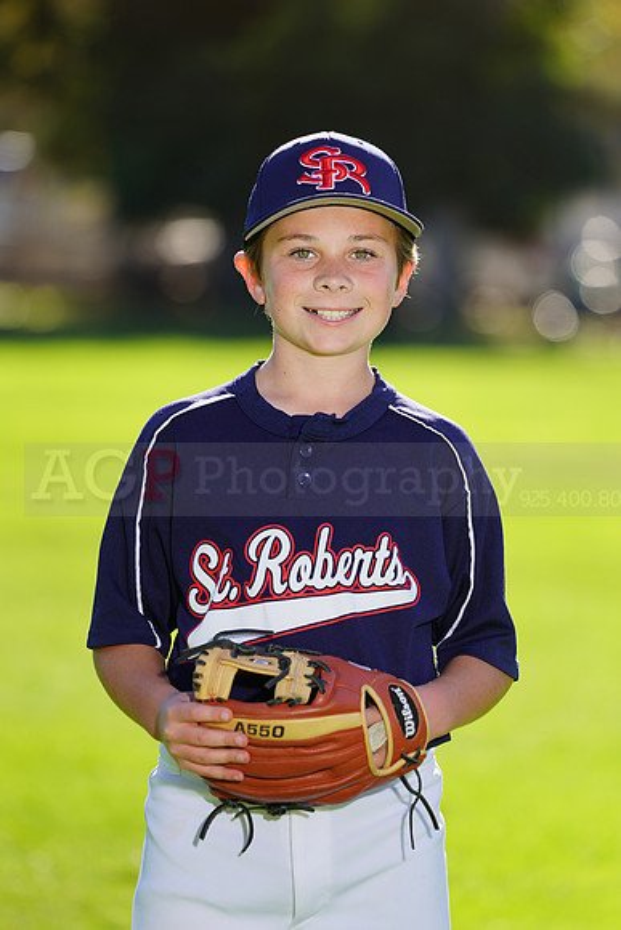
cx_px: 310
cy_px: 465
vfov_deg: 6.4
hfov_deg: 4.2
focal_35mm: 324
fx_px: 8378
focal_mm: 324
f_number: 6.3
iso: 100
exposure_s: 1/250
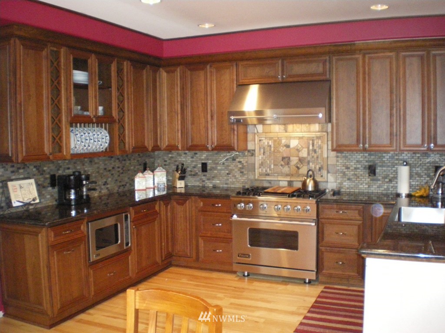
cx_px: 222
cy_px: 166
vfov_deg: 39.7
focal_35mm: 36
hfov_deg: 51.4
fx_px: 463
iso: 800
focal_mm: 6.3
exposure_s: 1/50
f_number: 3.1
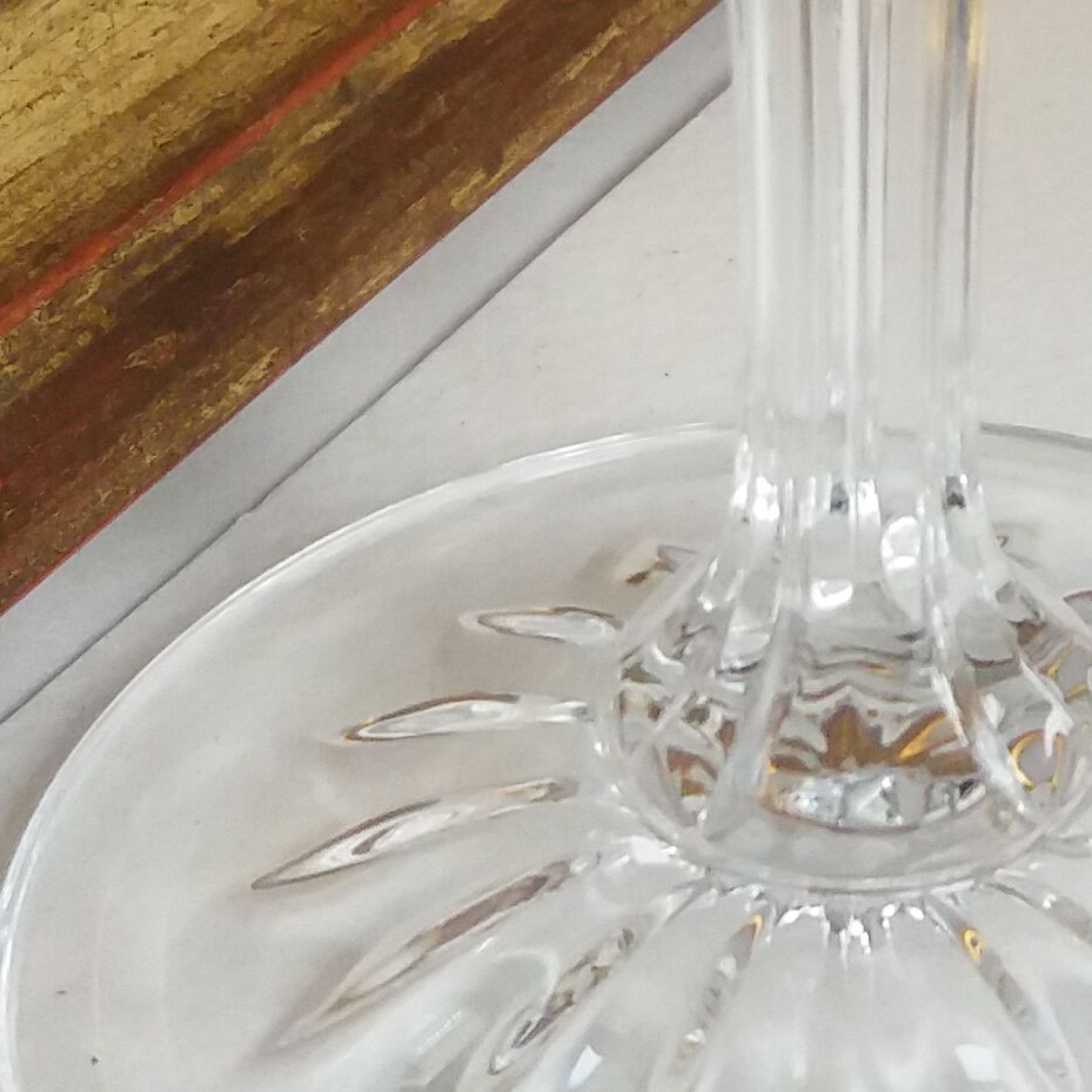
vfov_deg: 15.6
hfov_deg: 15.8
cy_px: 6
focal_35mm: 110
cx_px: 831
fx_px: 3926
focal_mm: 3.7
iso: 200
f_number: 1.9
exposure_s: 1/344
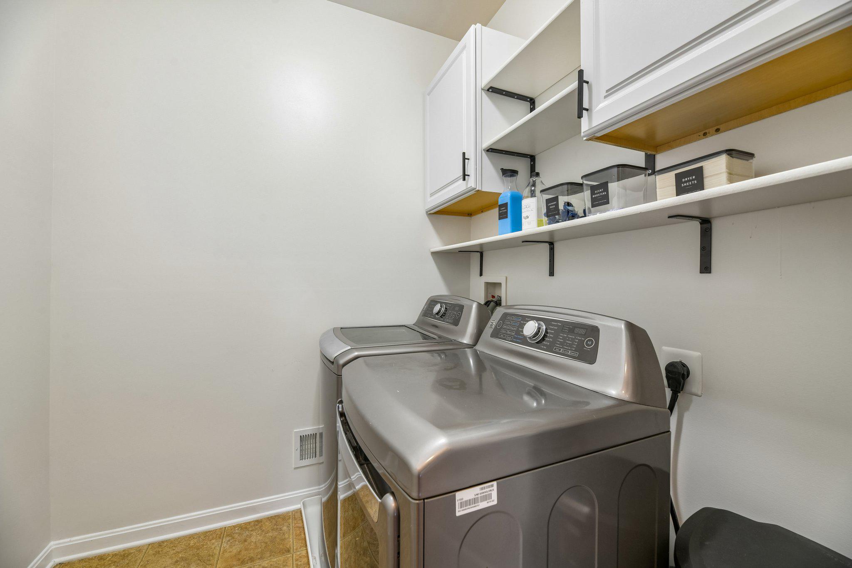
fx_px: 331
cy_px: 284
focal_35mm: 14
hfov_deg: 104.3
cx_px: 426
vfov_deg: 81.2
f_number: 8
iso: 400
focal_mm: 14
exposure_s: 1/8
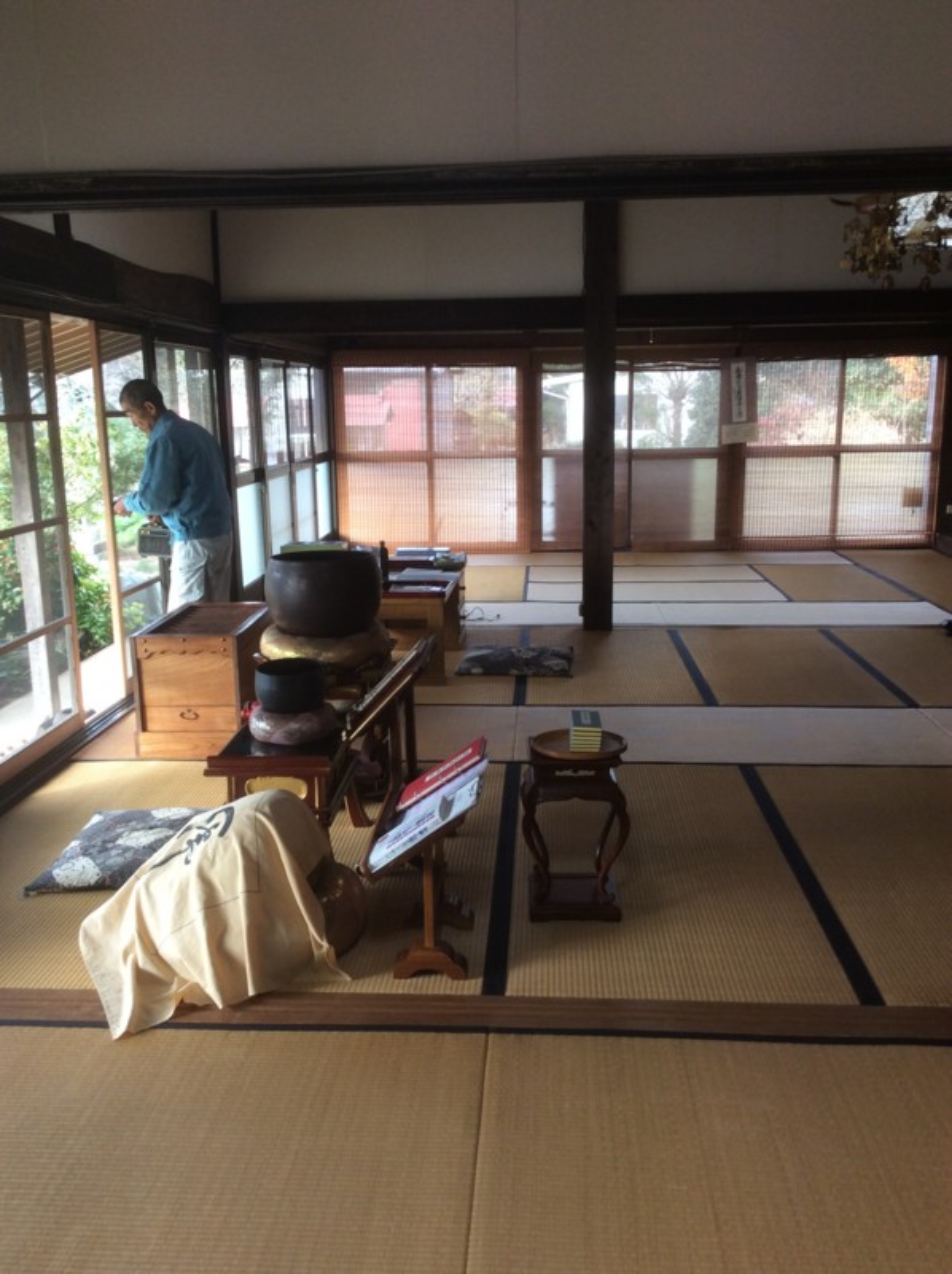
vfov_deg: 56.9
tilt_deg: -11.8
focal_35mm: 32
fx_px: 1176
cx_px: 476
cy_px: 637
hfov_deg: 44.1
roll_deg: +1.0
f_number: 2.4
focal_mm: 3.3
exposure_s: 1/30
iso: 40
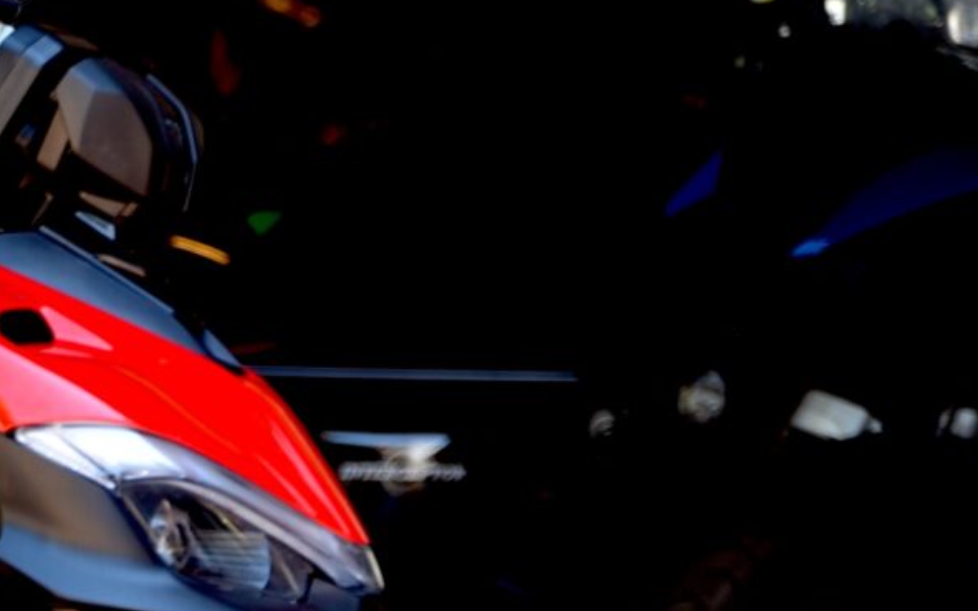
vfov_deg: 4.8
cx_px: -829
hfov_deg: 7.4
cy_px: 758
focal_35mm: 274
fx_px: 7301
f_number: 3.5
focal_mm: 62
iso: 100
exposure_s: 1/60
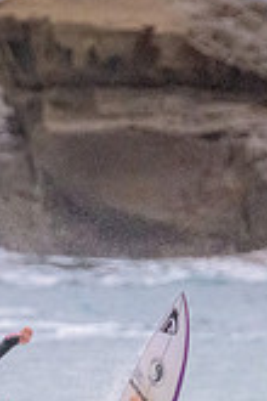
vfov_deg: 0.7
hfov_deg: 0.5
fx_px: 31348
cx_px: 22
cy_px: 453
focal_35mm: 2818
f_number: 11
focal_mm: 800
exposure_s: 1/1250
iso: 7200
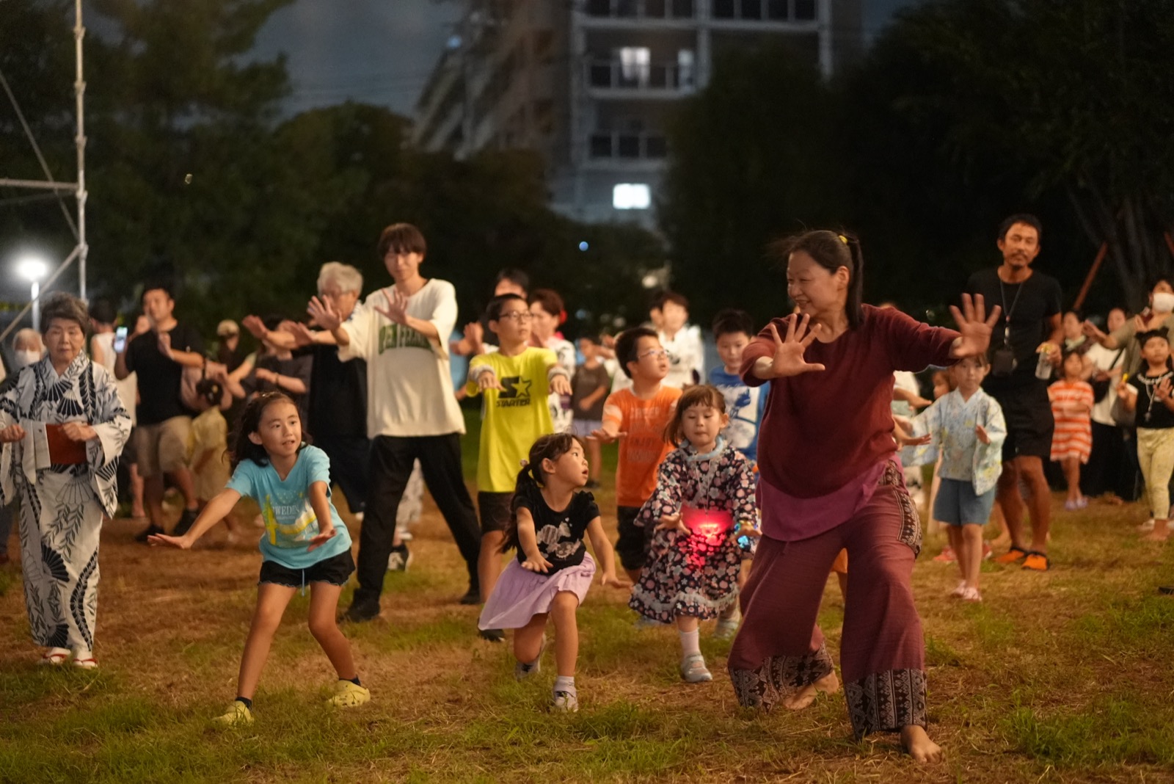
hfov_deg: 36.2
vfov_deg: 24.6
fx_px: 1794
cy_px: 392
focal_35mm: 55
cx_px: 587
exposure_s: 1/125
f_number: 2
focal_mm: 55
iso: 12800
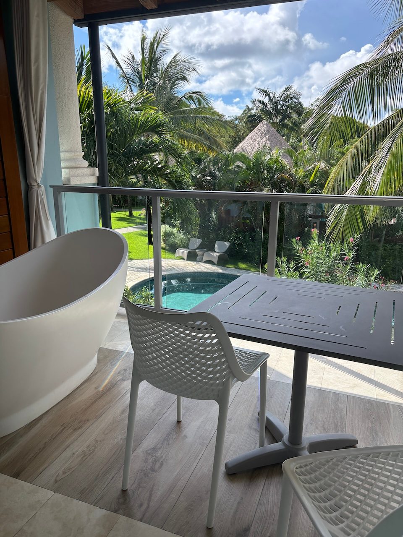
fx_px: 404
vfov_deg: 67.3
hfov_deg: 53.1
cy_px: 268
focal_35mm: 26
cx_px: 202
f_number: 1.6
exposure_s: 1/844
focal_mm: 5.96
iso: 50
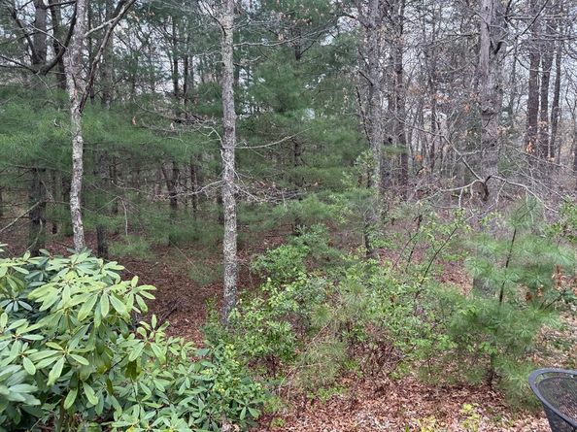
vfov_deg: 56.8
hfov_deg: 71.6
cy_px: 216
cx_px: 288
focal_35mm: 24
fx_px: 400
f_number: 1.78
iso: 80
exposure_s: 1/325
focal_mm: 6.76
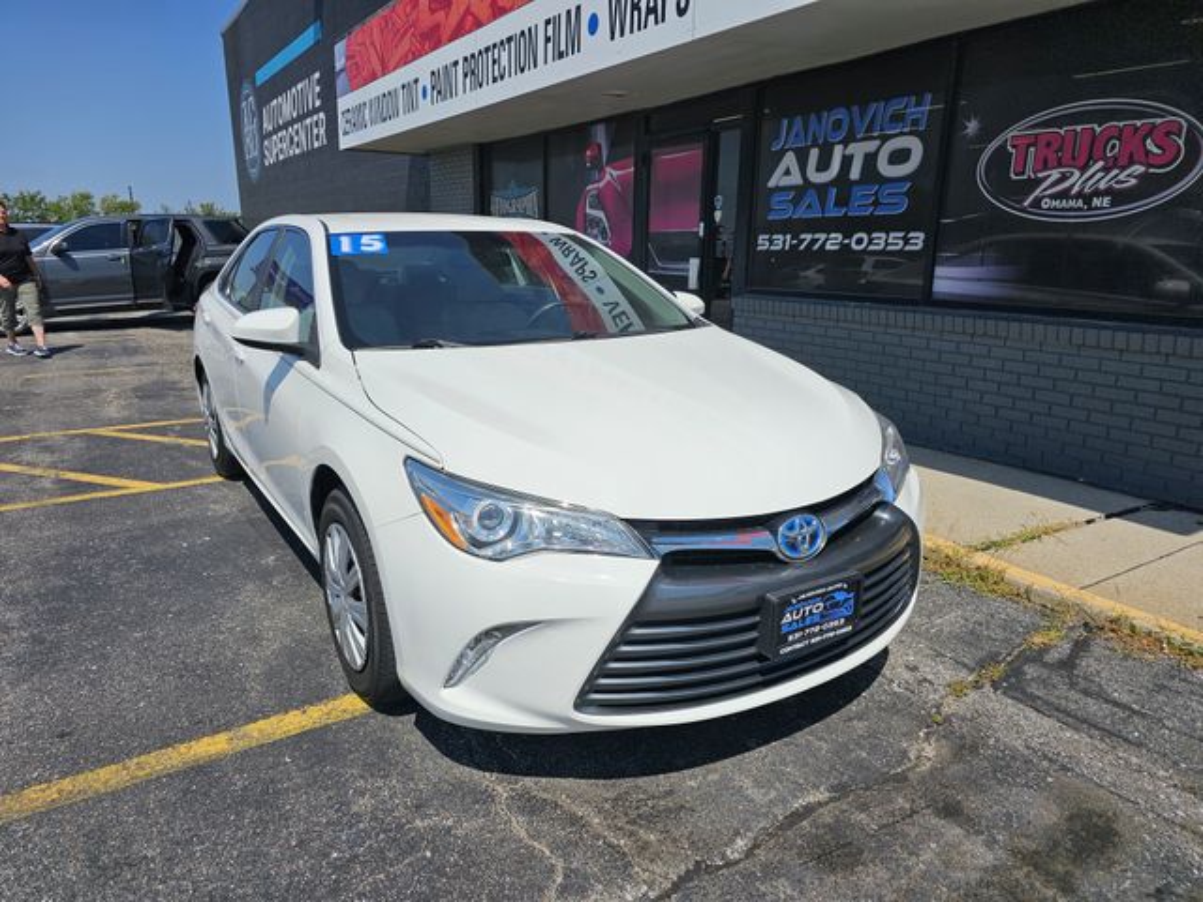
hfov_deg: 73.9
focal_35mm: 23
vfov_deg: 58.9
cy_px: 451
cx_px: 602
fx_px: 799
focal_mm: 6.3
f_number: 1.7
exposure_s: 1/1723
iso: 10
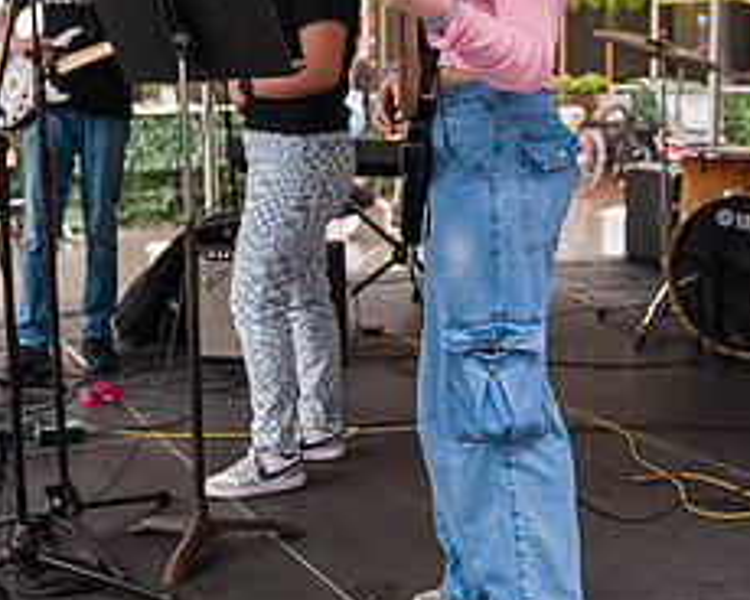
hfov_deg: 29.6
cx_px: 339
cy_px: 202
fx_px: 1421
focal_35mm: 64
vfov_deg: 23.7
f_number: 3.2
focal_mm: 27
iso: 320
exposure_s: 1/250
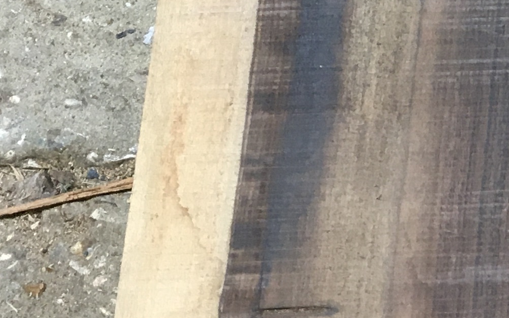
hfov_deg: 15.2
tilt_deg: -72.0
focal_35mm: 124
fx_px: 1720
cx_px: 822
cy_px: -67
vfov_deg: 10.4
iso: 100
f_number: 2.2
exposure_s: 1/33
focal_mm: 4.15
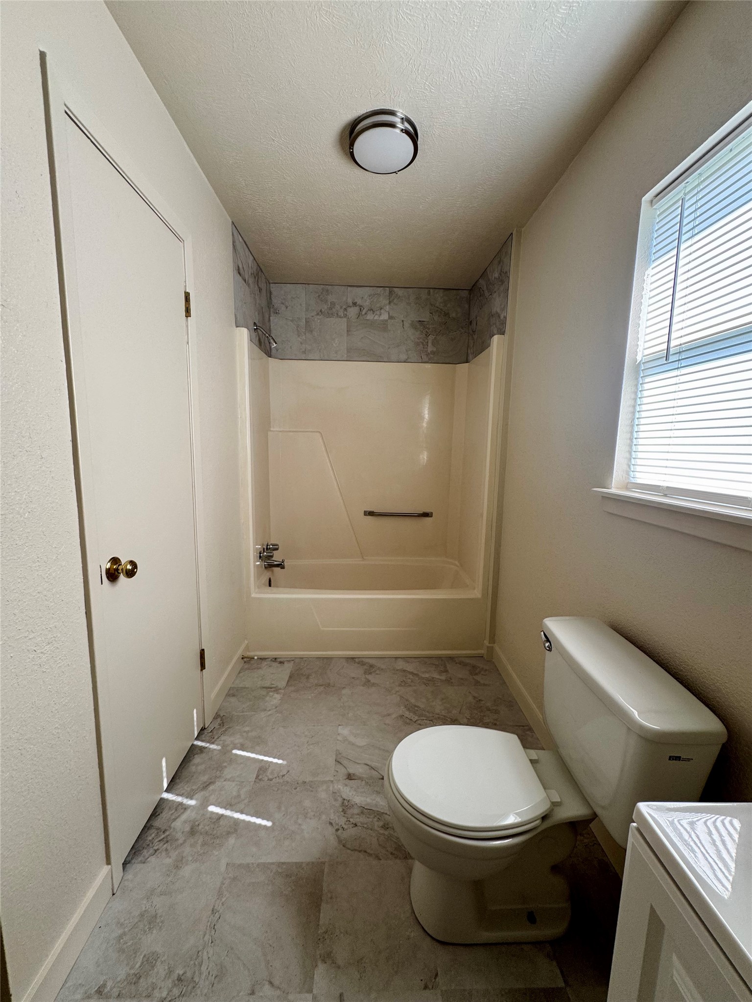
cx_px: 376
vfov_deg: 102.1
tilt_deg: -7.8
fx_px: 406
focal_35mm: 14
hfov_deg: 85.7
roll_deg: +0.4
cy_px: 501
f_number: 2.2
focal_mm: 2.22
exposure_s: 1/99
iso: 80
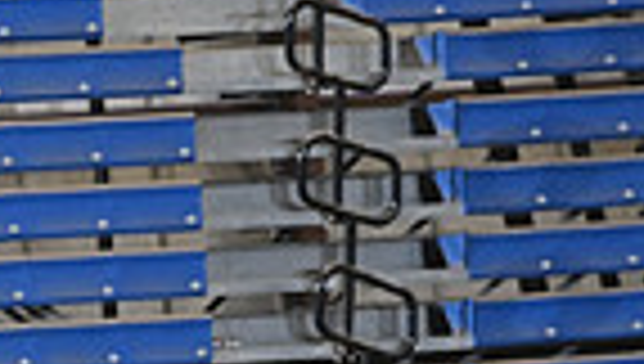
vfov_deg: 1.4
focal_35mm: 848
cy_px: 694
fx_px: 14505
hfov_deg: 2.5
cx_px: -311
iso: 2500
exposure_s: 1/250
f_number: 4.5
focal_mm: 200
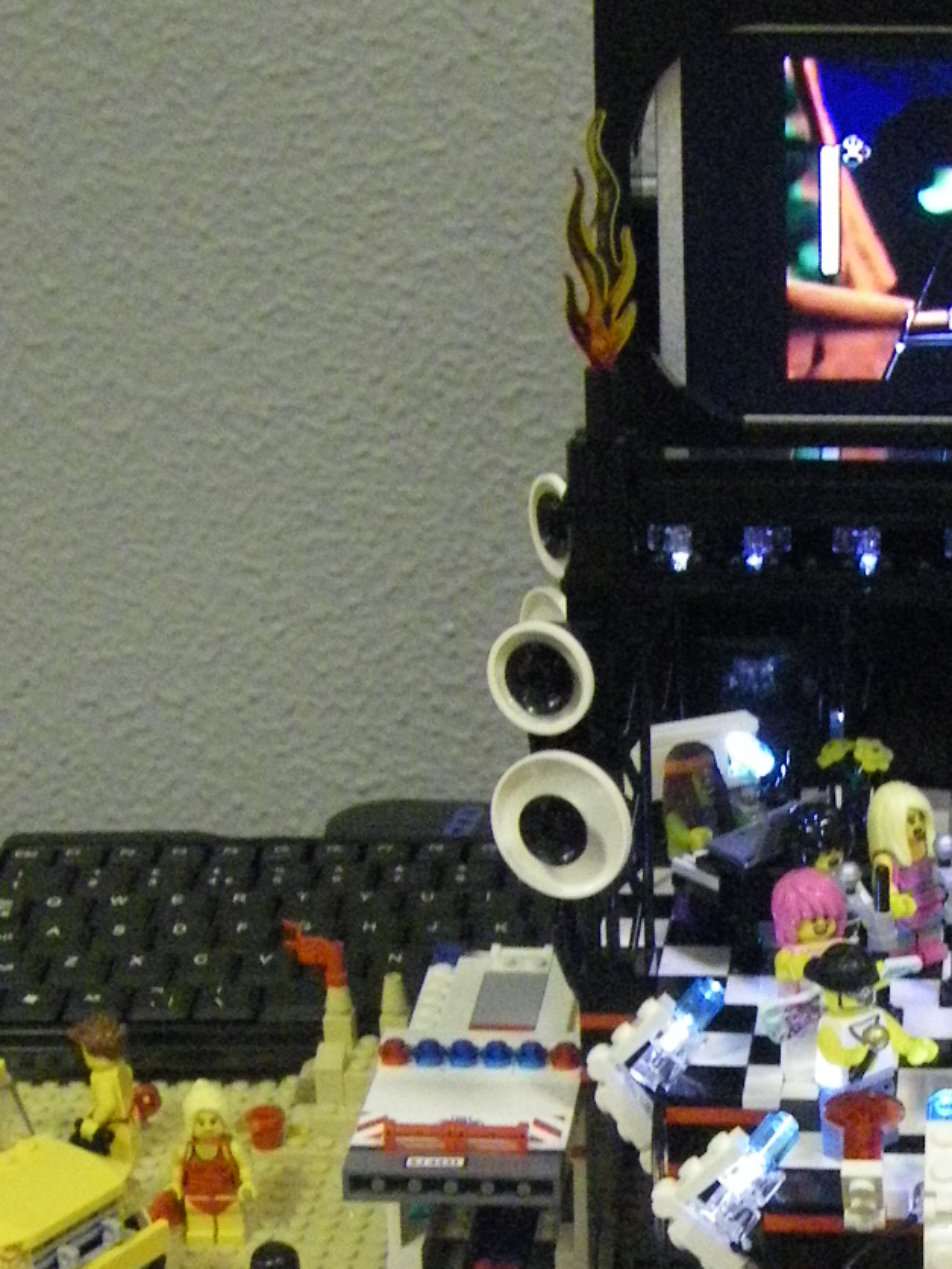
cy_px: 1017
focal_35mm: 93
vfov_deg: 20.8
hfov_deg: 15.6
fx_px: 3409
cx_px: 964
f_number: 3.5
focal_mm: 6.3
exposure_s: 1/20
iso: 800
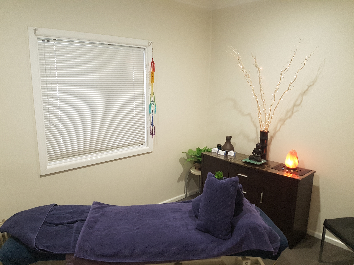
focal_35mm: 26
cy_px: 132
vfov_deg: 53.1
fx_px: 266
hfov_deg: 67.3
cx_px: 177
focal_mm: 4.2
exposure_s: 1/33
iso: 160
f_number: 1.7
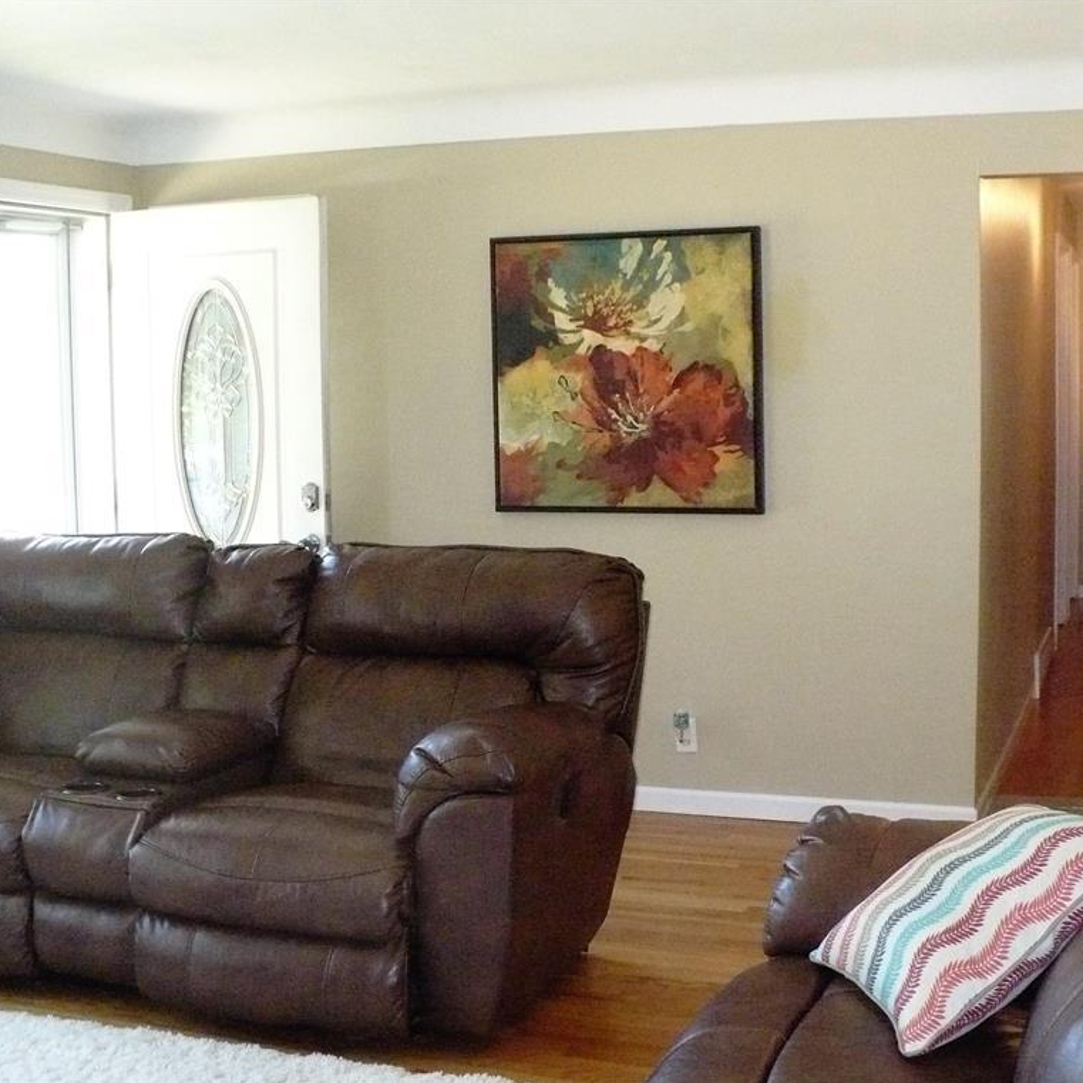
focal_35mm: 44
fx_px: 1557
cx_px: 571
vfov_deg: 38.3
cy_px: 542
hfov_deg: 38.3
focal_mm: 6.1
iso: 800
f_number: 2.8
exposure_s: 1/100
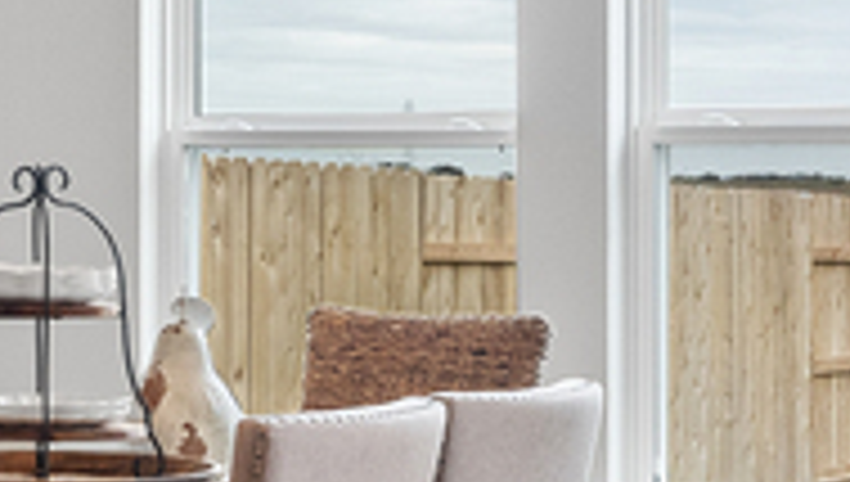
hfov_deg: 15.7
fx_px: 2957
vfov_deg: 9.3
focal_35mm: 131
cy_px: 282
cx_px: -175
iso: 1600
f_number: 8
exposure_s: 1/30
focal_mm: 25
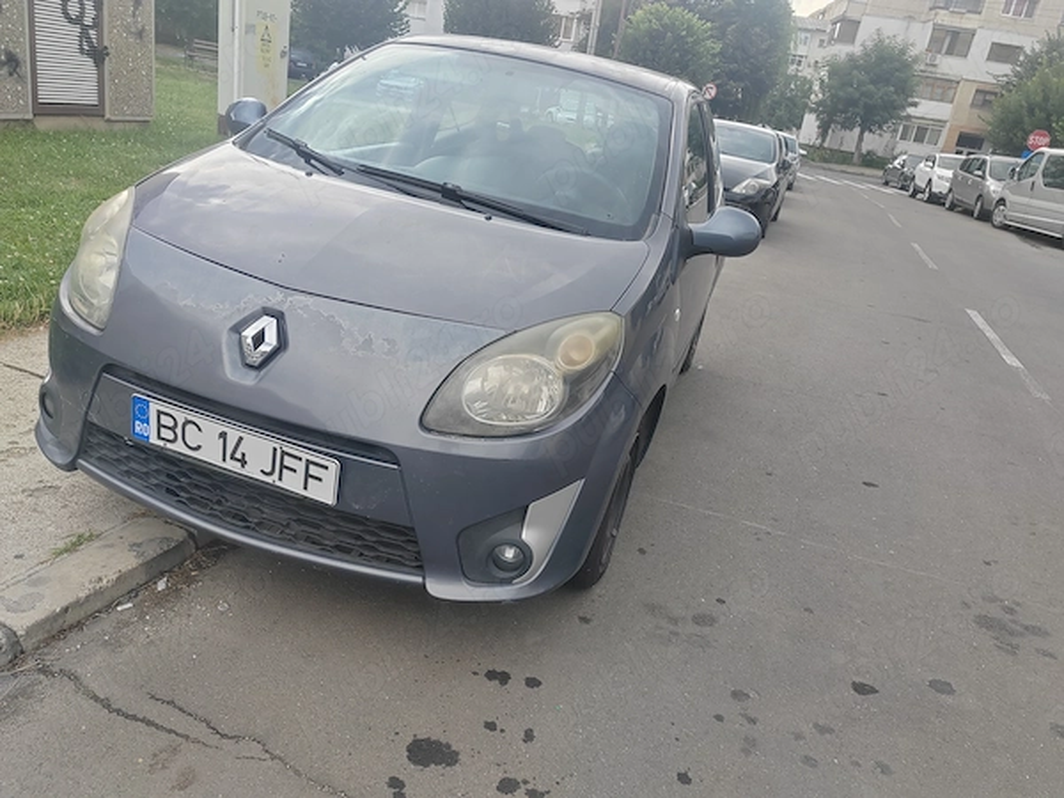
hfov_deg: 65.3
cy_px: 399
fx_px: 830
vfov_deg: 51.4
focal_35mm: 27
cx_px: 532
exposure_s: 1/390
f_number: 1.9
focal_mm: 5.52
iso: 100
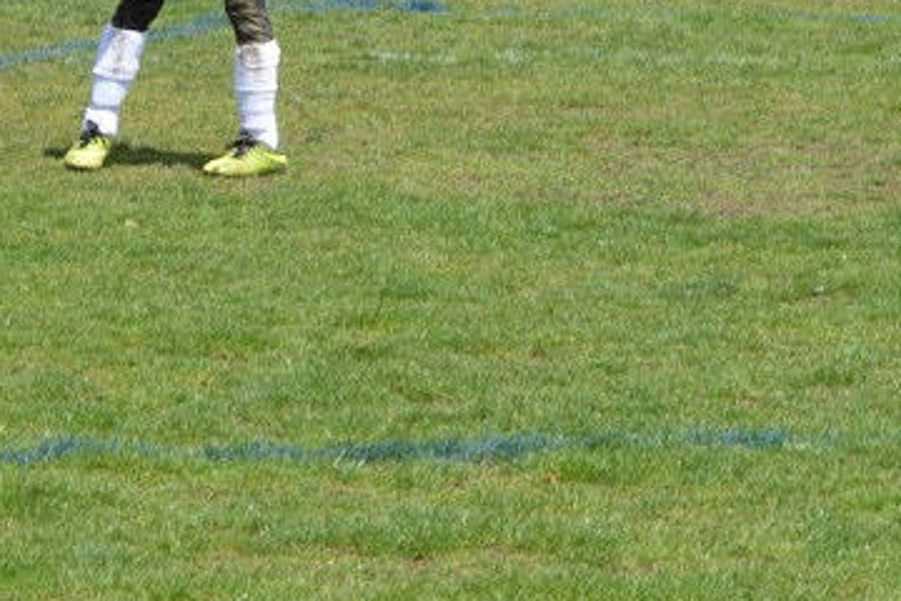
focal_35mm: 436
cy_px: -282
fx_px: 10911
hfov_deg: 4.7
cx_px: 273
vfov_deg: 3.1
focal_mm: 98
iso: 360
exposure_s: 1/80
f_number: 22
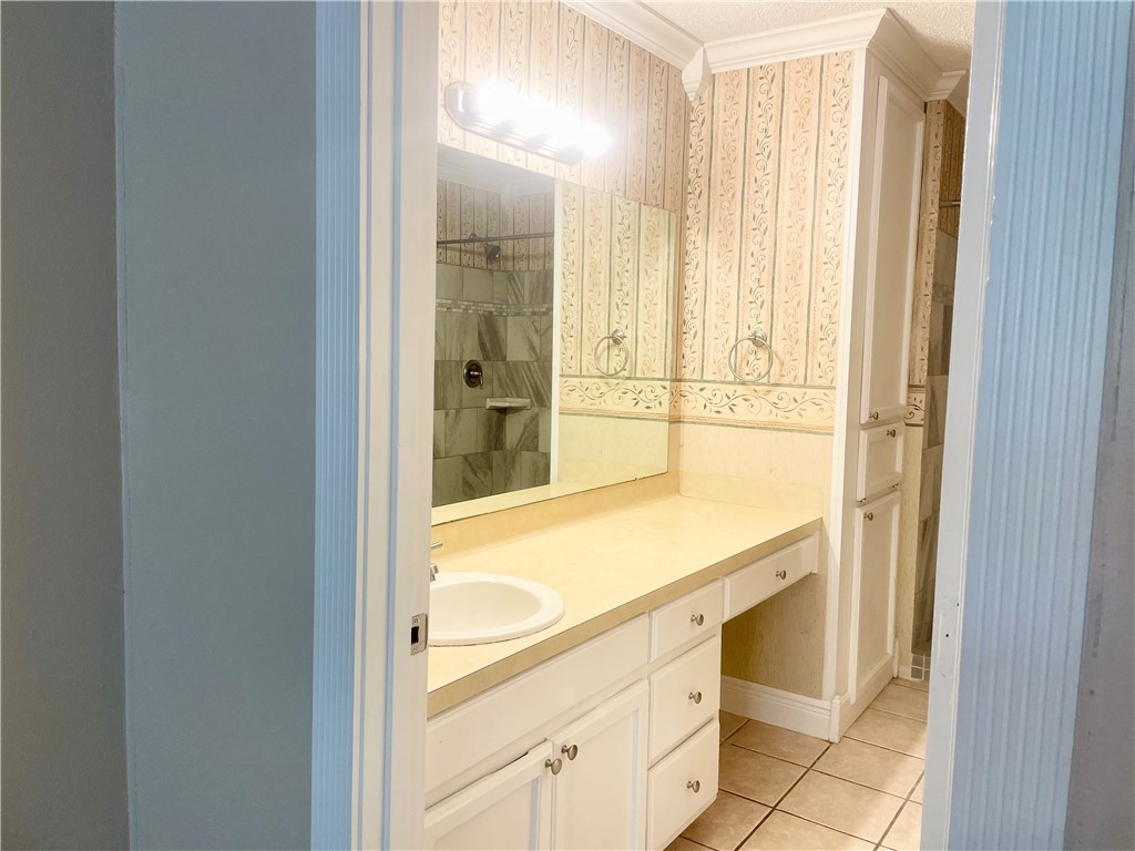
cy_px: 426
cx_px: 568
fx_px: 852
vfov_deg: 53.1
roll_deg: -2.2
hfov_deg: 67.3
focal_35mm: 26
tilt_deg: -4.6
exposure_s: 1/120
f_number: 1.6
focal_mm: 4.2
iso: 100
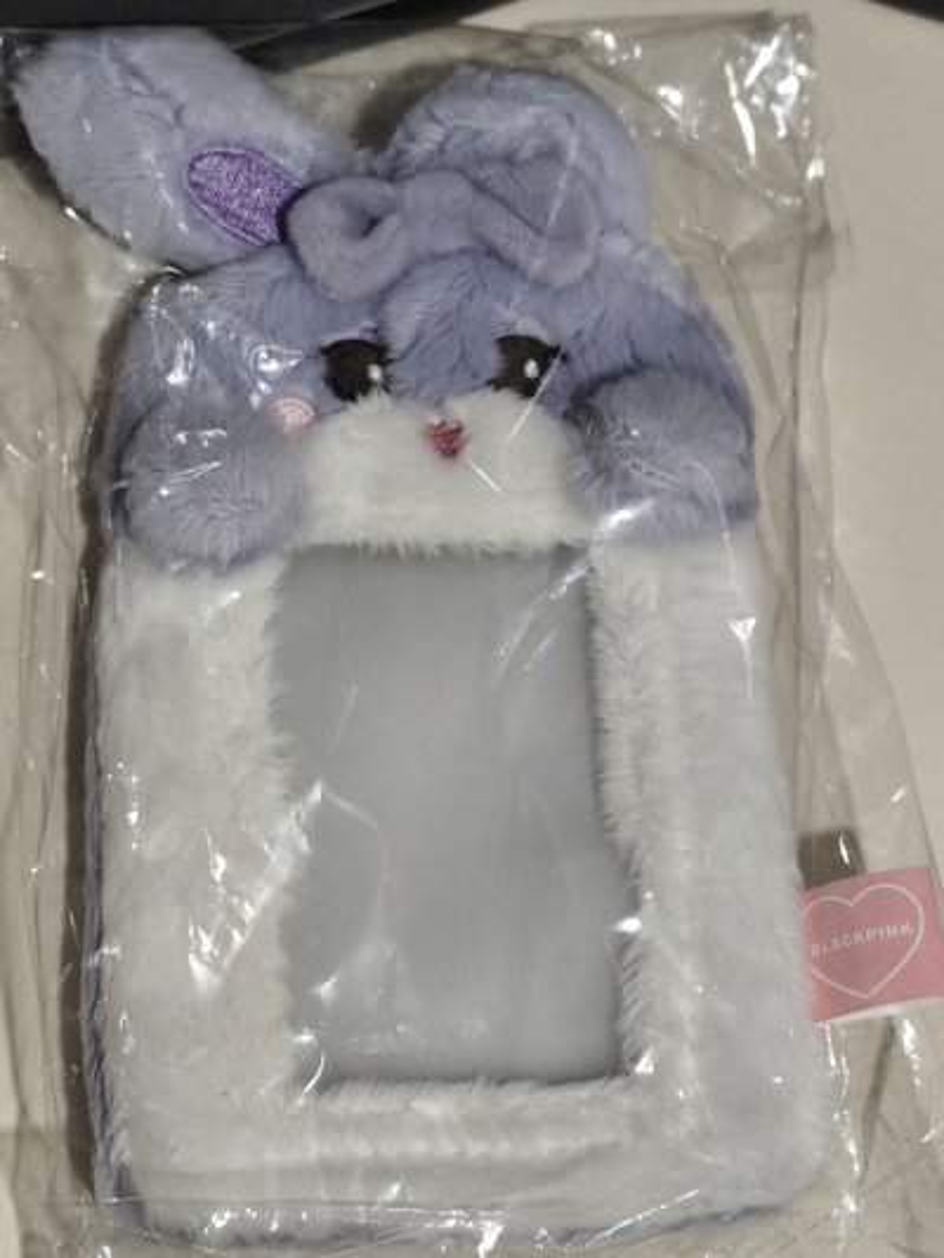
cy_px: 629
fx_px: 3089
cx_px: 472
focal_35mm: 85
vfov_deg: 23.0
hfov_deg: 17.4
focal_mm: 6.19
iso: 500
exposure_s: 1/60
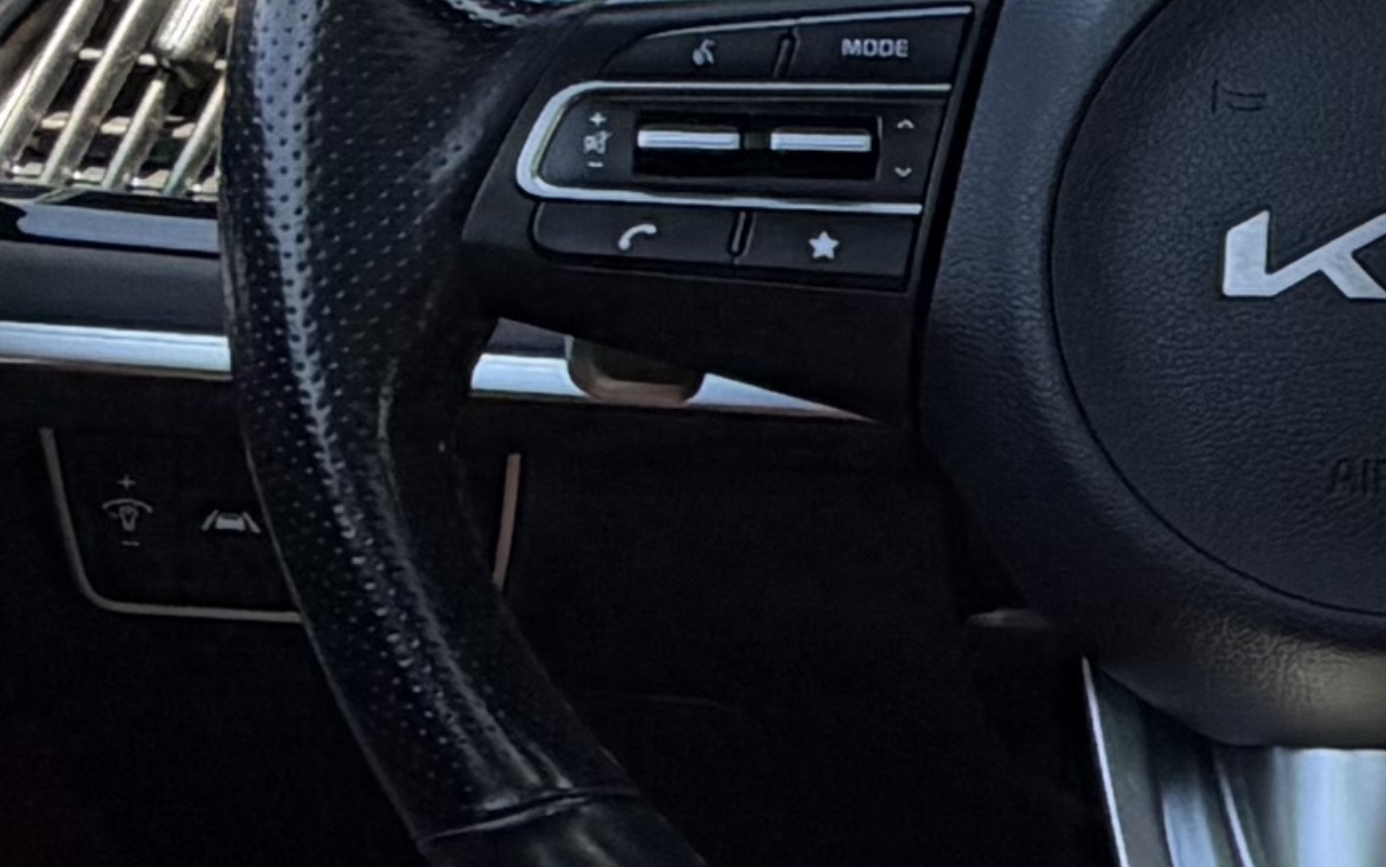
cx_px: 2218
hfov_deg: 18.3
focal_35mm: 98
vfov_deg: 13.3
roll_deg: -5.0
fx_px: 3702
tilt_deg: -13.7
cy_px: 202
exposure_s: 1/180
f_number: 2.2
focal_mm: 2.22
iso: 50
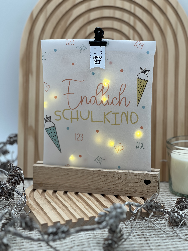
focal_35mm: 77
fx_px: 558
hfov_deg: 19.1
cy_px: 126
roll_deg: +1.0
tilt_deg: -12.3
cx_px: 94
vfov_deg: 25.3
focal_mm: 9
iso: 25
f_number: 2.8
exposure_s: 1/121
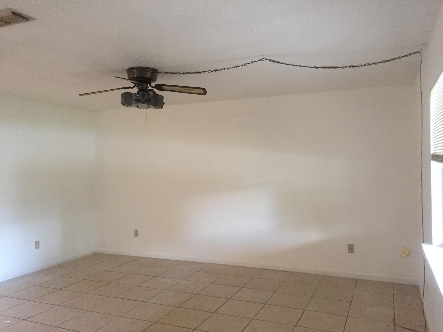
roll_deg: +0.5
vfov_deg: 48.2
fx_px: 371
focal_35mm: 29
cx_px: 222
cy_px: 166
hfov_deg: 61.7
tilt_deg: +0.7
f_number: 2.2
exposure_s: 1/24
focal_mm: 4.15
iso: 250
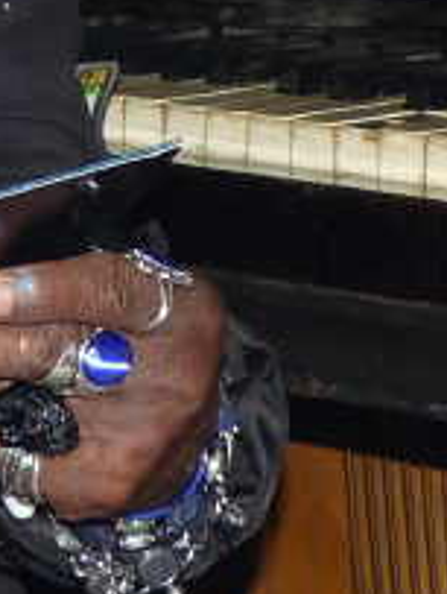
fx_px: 3038
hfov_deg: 8.1
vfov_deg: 11.0
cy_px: -9
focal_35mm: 177
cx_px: -368
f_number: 2.8
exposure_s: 1/60
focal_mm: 6.4
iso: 100
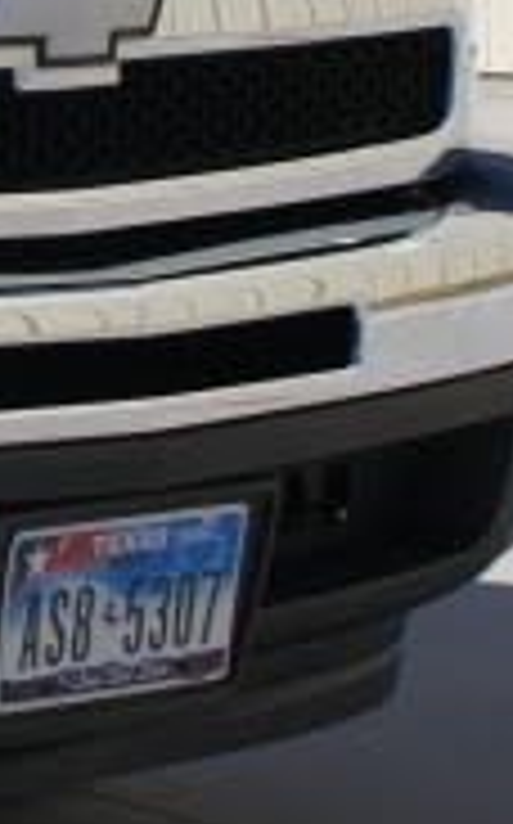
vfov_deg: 7.0
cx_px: -1384
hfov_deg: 4.1
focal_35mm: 300
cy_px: -47
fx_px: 6723
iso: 100
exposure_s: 1/320
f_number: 9
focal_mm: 35
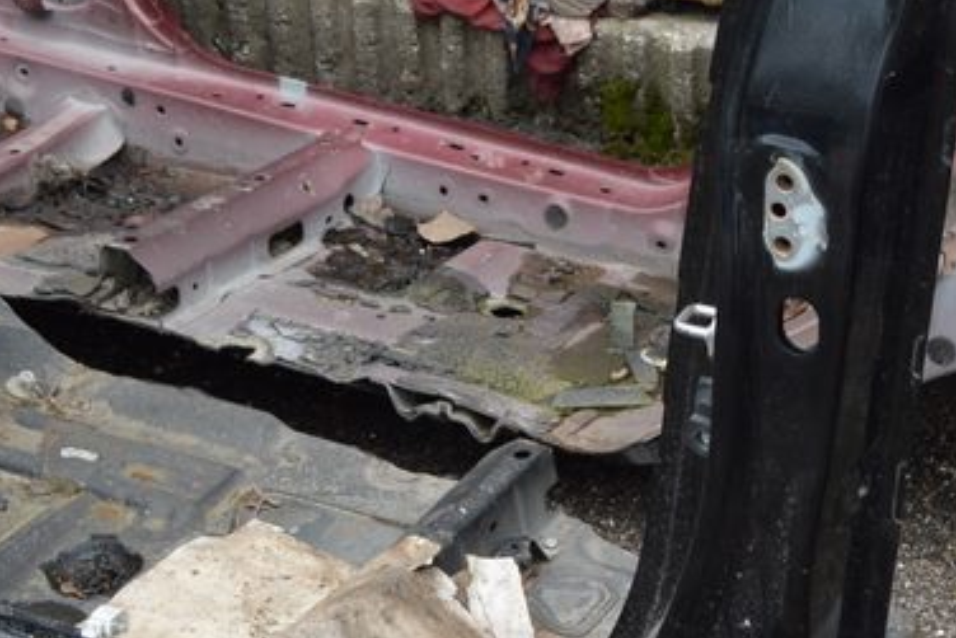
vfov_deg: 14.0
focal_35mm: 98
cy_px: 245
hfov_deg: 20.5
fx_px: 2603
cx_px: 803
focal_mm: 24
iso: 220
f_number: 5.6
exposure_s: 1/125
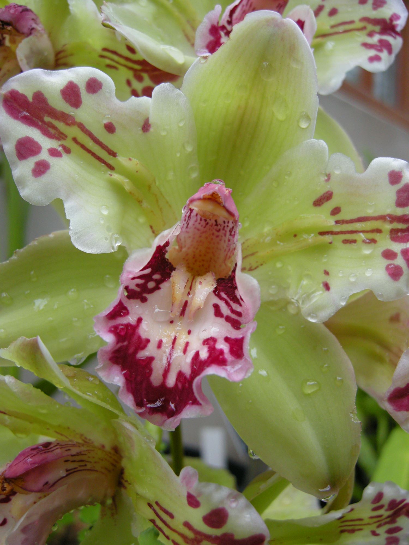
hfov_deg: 40.7
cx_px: 204
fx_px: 551
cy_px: 272
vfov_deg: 52.6
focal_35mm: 35
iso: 179
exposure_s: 1/59.8
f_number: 2.7
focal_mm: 7.5
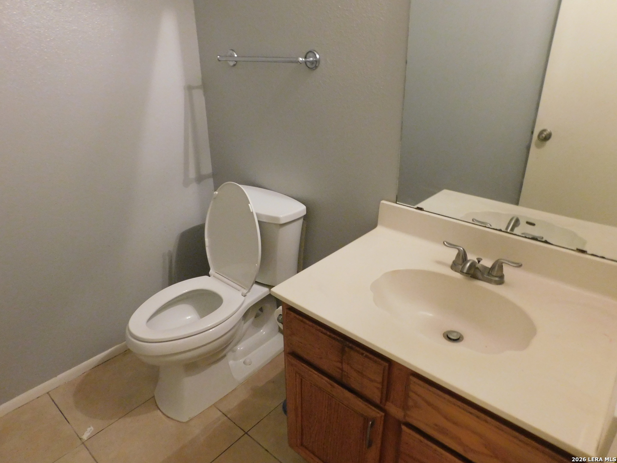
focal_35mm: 23
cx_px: 308
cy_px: 232
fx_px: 410
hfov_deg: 73.9
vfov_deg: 58.9
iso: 720
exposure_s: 1/8
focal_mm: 4
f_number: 3
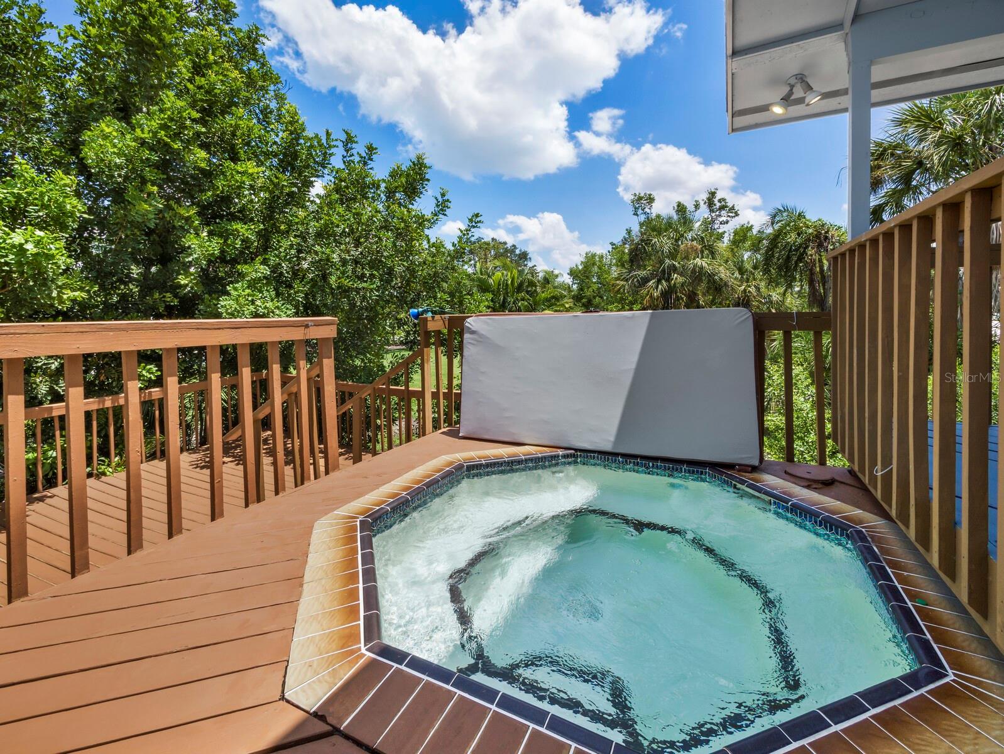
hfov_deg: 102.0
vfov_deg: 85.7
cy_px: 377
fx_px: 406
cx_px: 502
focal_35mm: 14
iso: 320
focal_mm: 7
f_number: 11
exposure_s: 1/250
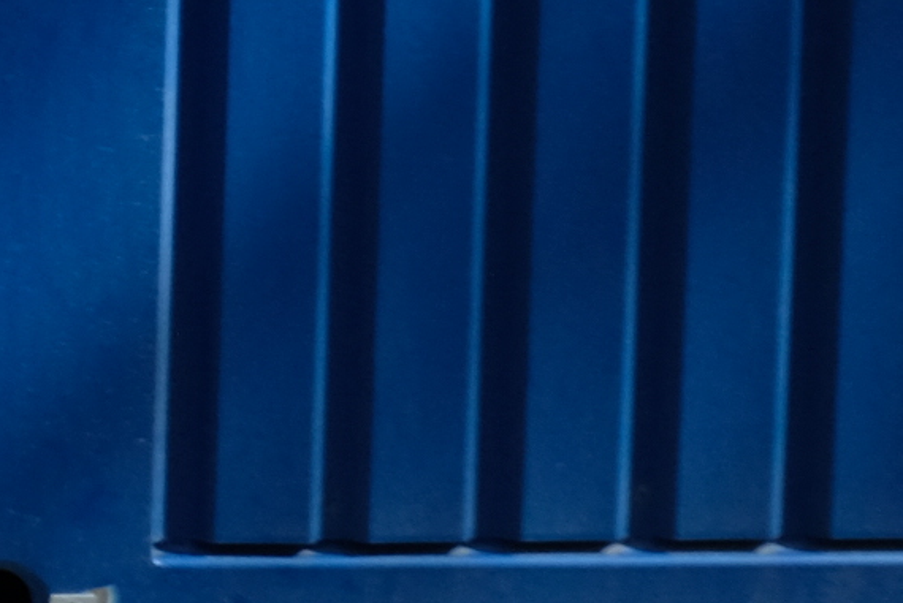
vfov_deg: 6.0
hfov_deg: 7.5
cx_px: -2202
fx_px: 5598
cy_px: -750
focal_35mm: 223
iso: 400
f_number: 8
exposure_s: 1/420
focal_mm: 19.7
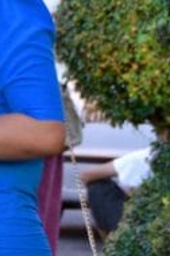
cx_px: -282
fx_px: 4313
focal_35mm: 607
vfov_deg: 3.4
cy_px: 259
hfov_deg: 2.2
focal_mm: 75
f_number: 5.6
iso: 400
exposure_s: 1/125
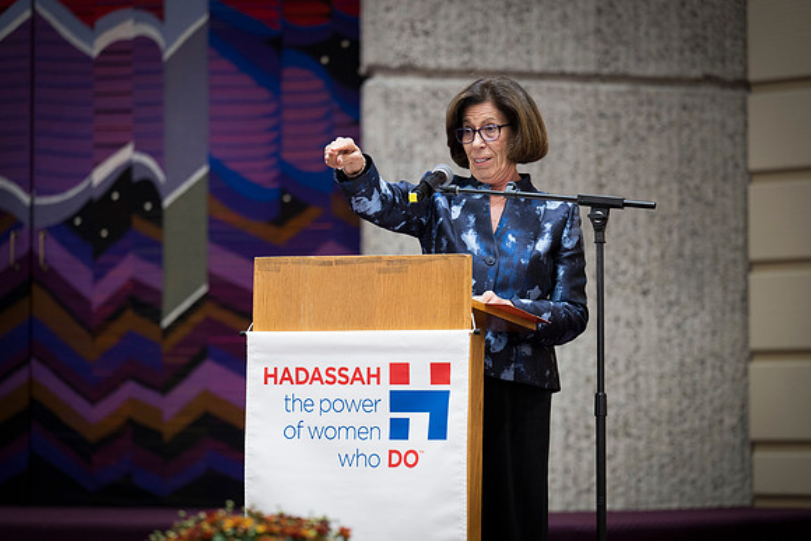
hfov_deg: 17.8
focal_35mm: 115
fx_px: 2591
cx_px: 406
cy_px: 270
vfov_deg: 11.9
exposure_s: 1/60
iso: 800
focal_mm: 115
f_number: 2.8
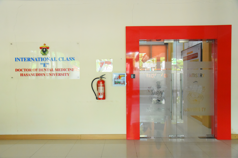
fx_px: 205
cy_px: 79
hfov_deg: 60.3
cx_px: 119
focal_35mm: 31
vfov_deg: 42.3
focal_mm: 31
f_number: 5.6
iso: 8000
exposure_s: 1/500
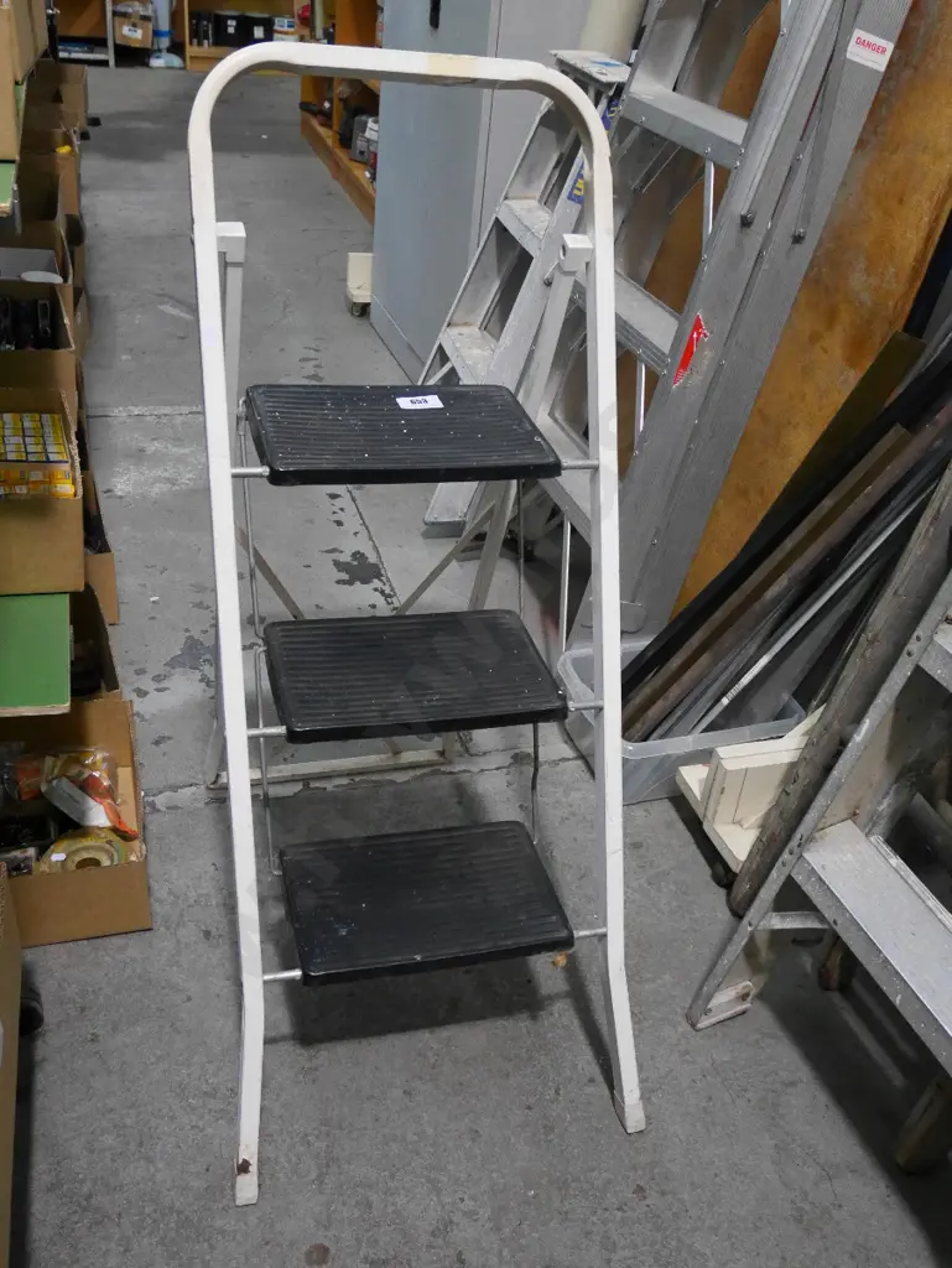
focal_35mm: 32
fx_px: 1172
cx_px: 476
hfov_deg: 44.2
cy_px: 634
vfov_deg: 56.8
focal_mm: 16
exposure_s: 1/80
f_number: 4
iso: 3200
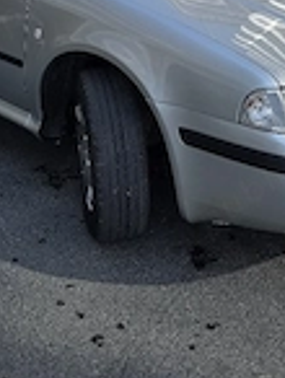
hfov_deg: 23.3
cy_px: 0
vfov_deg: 28.7
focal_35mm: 63
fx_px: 690
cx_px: 132
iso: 80
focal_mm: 6.3
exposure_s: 1/3333
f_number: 1.7
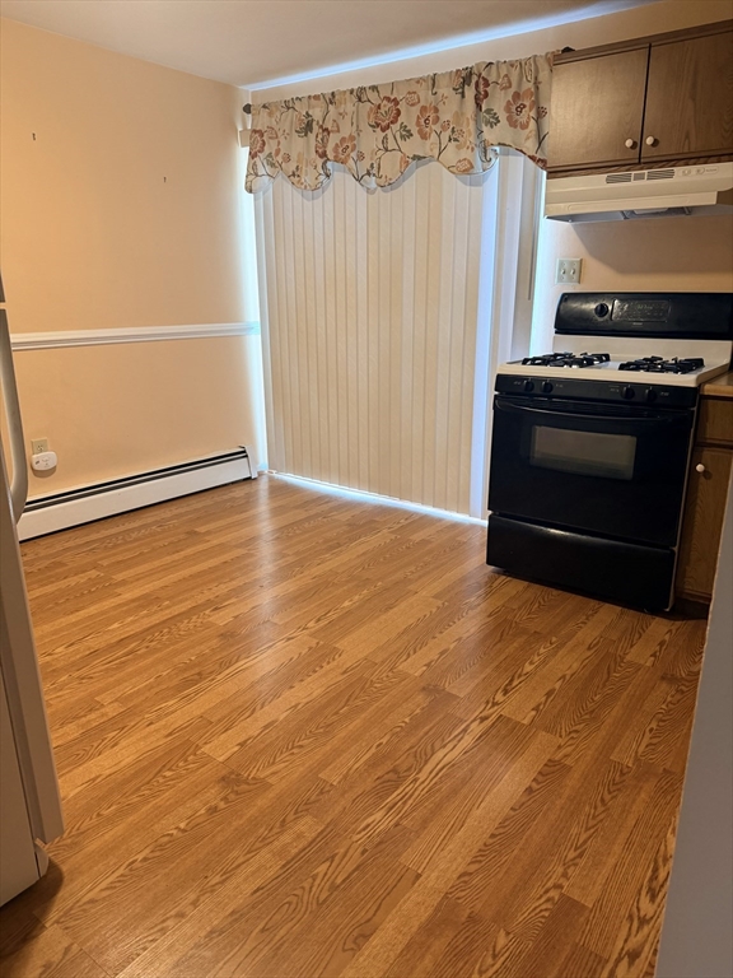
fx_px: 678
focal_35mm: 24
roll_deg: +0.9
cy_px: 489
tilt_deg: -16.4
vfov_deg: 71.6
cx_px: 366
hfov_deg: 56.8
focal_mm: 6.76
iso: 250
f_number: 1.78
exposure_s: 1/60
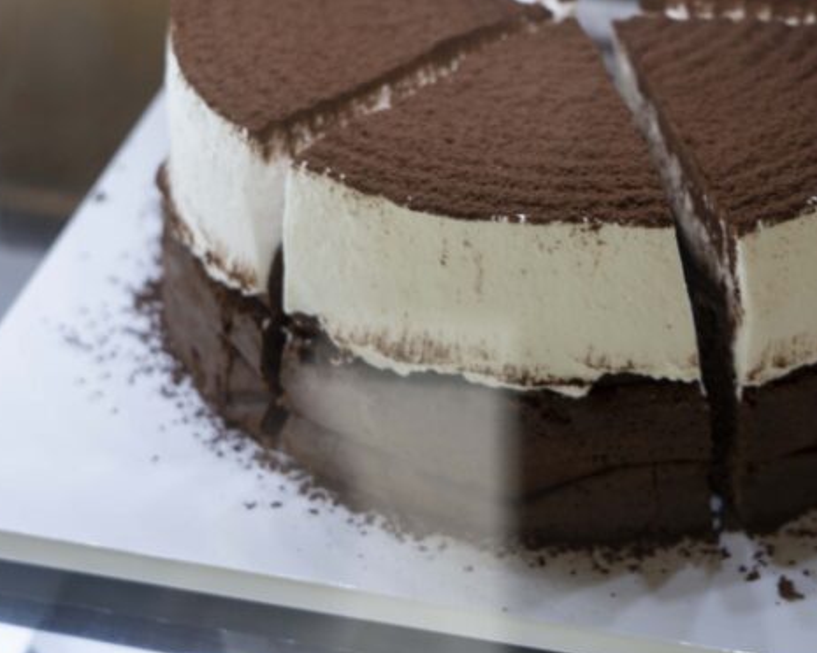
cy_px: 317
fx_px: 2902
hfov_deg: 15.9
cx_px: 676
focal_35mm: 120
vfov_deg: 12.9
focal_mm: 58
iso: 250
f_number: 5.6
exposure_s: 1/60
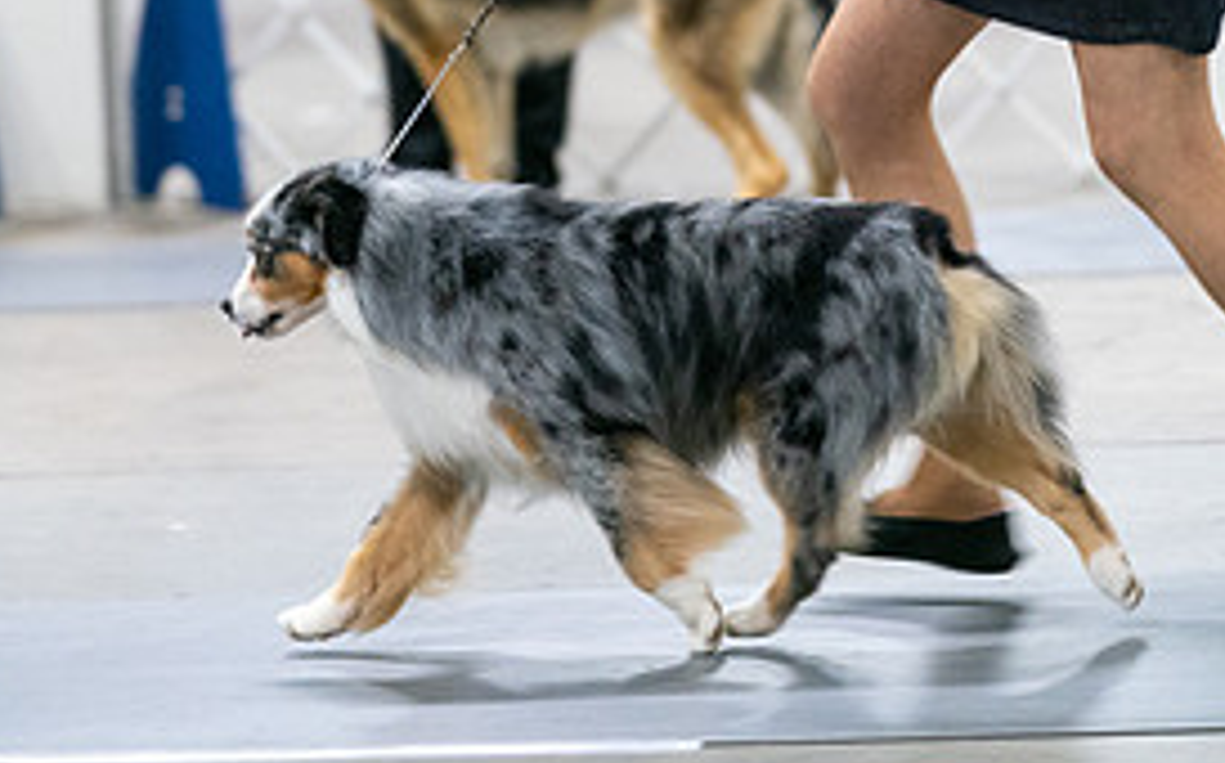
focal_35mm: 256
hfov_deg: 8.2
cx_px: 498
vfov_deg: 5.1
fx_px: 8538
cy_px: -88
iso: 4000
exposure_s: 1/200
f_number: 2.8
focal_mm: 118
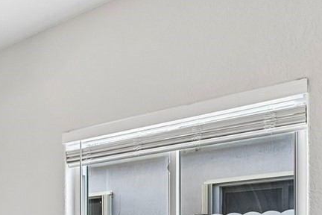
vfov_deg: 22.5
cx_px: -152
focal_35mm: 55
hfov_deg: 26.7
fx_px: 492
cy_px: 263
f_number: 3.5
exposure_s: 1/50
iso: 100
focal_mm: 14
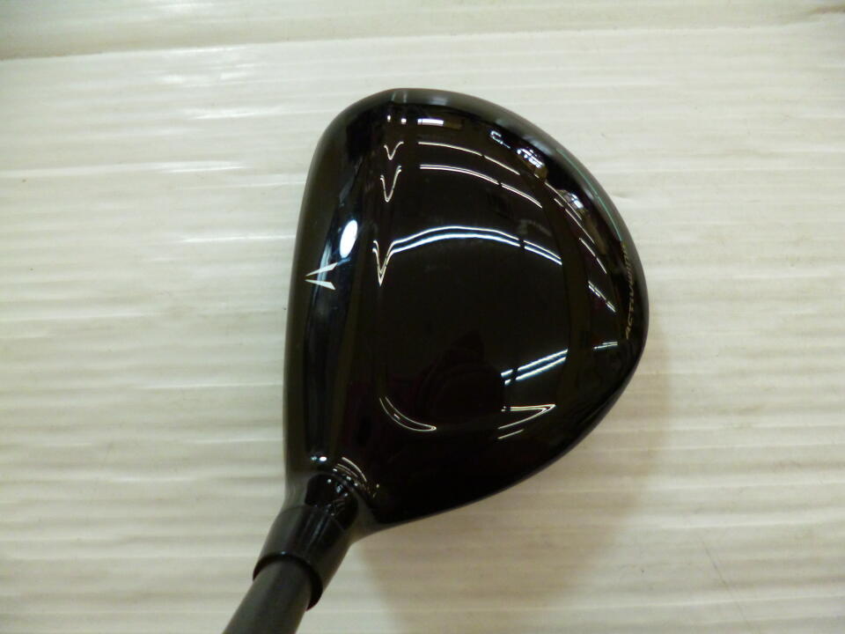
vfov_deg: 56.8
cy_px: 317
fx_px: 586
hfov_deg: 71.6
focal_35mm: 24
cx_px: 422
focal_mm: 4.3
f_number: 2.5
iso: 400
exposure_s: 1/250
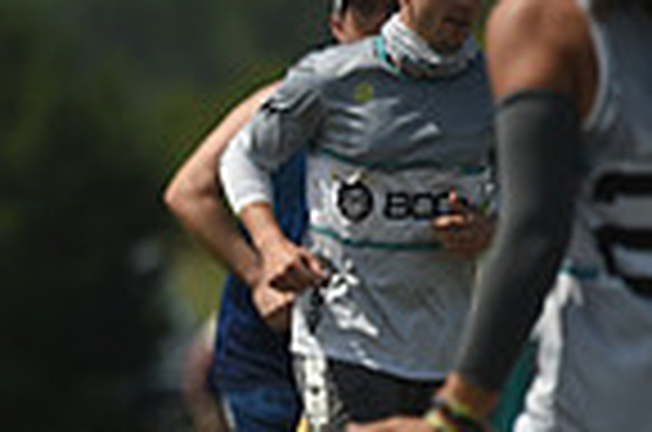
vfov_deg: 1.7
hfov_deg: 2.6
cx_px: -445
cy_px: 241
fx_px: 14475
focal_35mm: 801
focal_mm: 200
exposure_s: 1/2000
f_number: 3.5
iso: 100
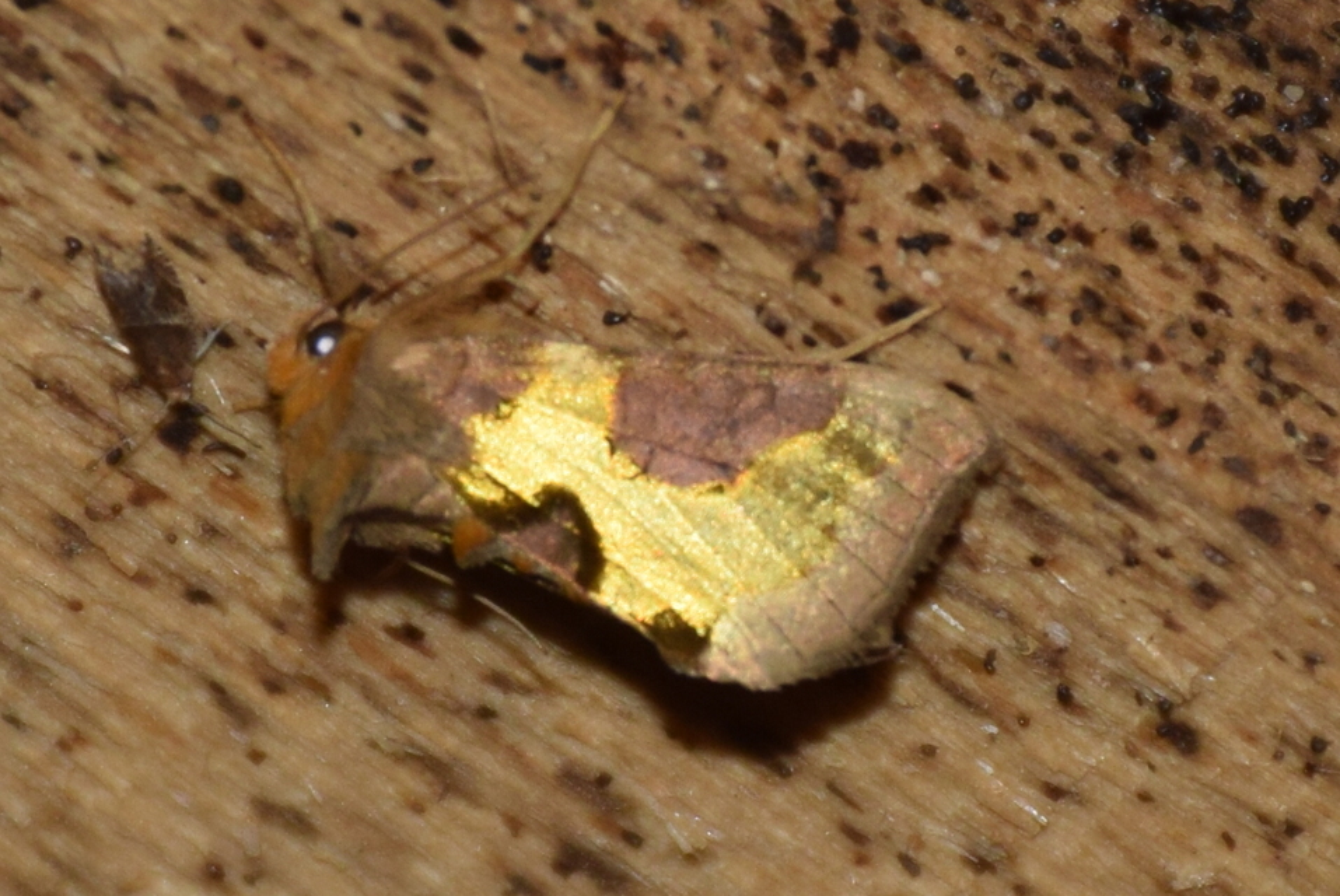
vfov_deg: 6.6
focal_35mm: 210
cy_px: 448
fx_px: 7824
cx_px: 670
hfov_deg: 9.8
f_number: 5.6
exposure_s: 1/60
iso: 320
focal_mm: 140
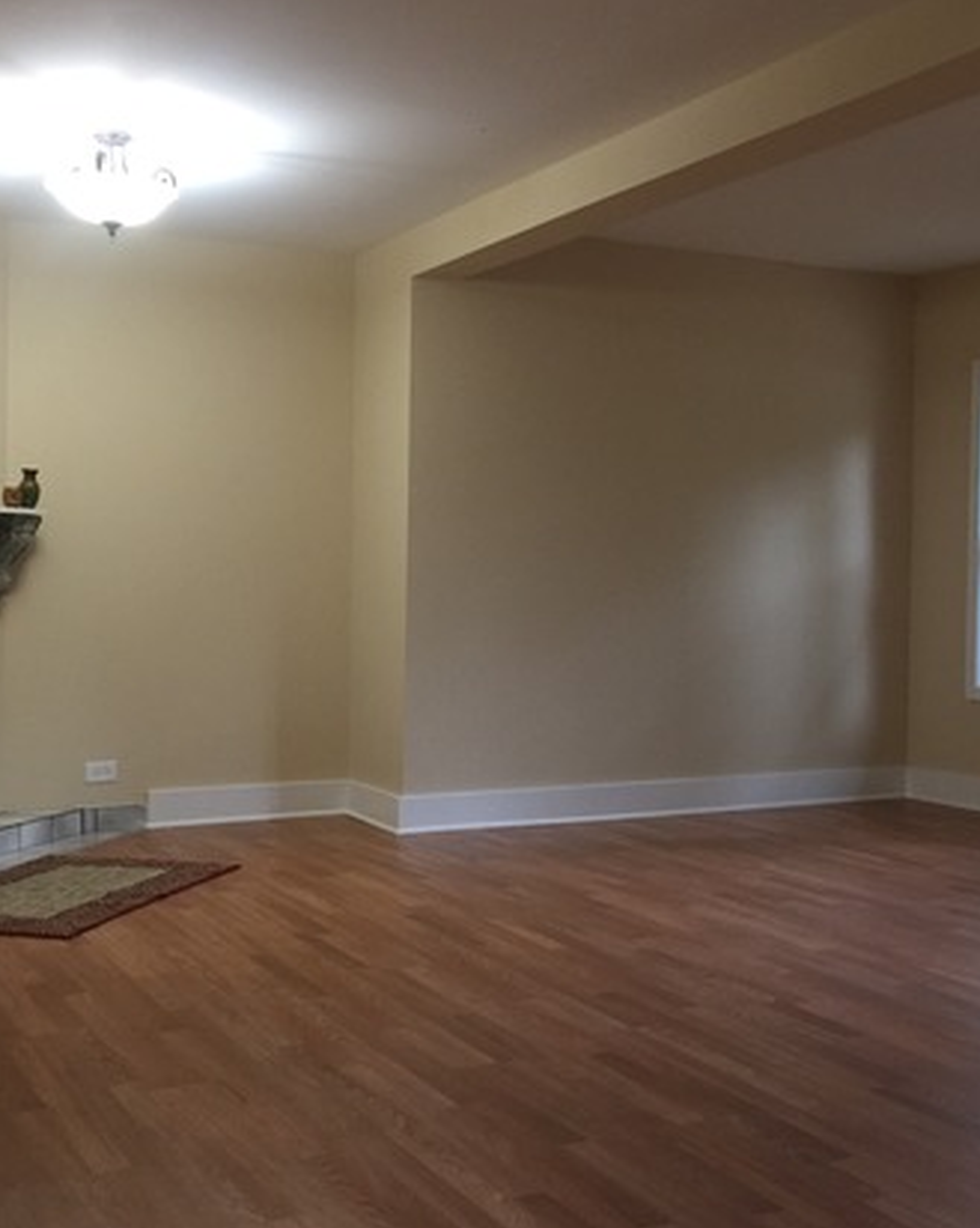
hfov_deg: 34.1
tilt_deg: -1.0
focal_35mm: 44
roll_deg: -0.7
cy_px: 587
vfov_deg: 42.0
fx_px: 1597
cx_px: 465
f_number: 2.2
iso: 100
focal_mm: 4.15
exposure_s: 1/15
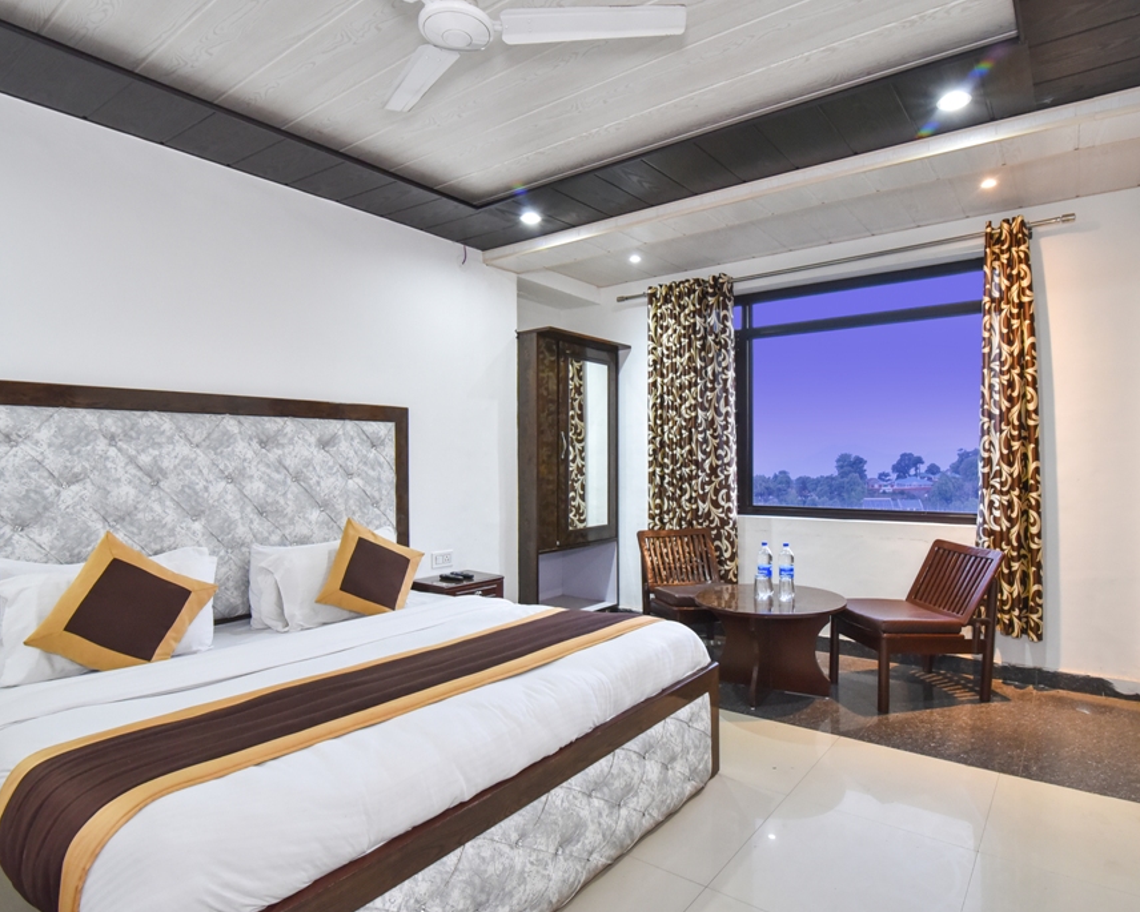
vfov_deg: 70.9
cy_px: 460
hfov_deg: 83.0
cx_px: 631
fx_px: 641
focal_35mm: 19
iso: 2500
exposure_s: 1/50
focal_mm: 16
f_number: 7.1
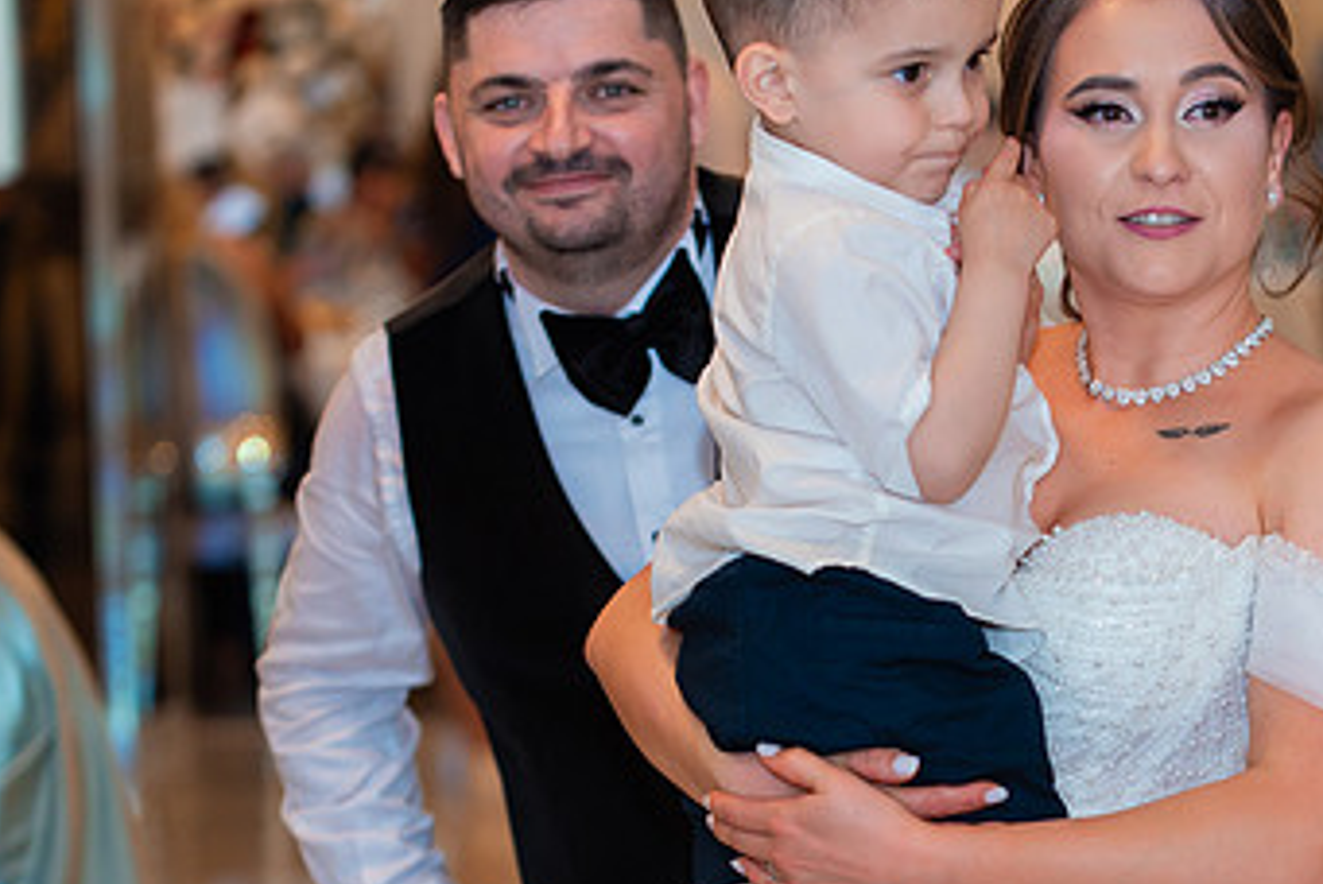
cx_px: 846
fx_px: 5627
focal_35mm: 153
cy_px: 448
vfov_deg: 9.0
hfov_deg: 13.4
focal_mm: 90
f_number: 3.2
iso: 1600
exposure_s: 1/200
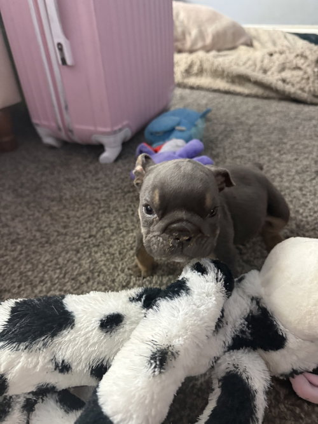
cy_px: 212
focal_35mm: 24
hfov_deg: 56.8
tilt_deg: -35.1
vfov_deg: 71.6
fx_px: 294
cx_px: 159
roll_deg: +5.5
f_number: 1.78
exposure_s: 1/40
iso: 800
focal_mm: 6.76
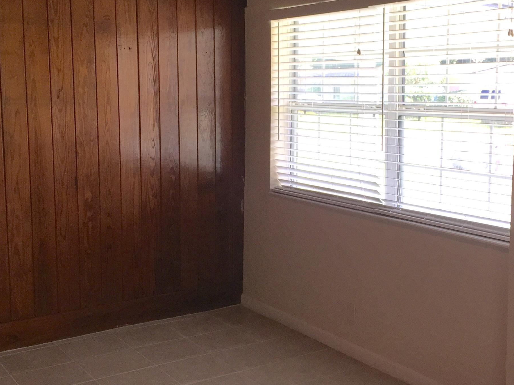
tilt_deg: -7.9
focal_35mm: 48
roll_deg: -1.6
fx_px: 713
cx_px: 336
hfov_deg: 39.3
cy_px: 188
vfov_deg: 30.3
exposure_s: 1/120
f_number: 2.2
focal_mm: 4.15
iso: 50
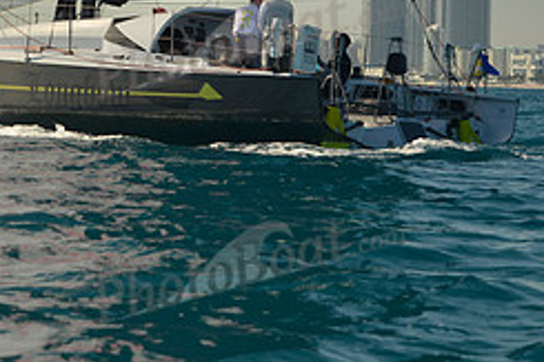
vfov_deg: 8.2
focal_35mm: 166
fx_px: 2507
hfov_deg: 12.2
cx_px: -20
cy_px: -43
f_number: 7.1
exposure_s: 1/640
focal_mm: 70
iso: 200
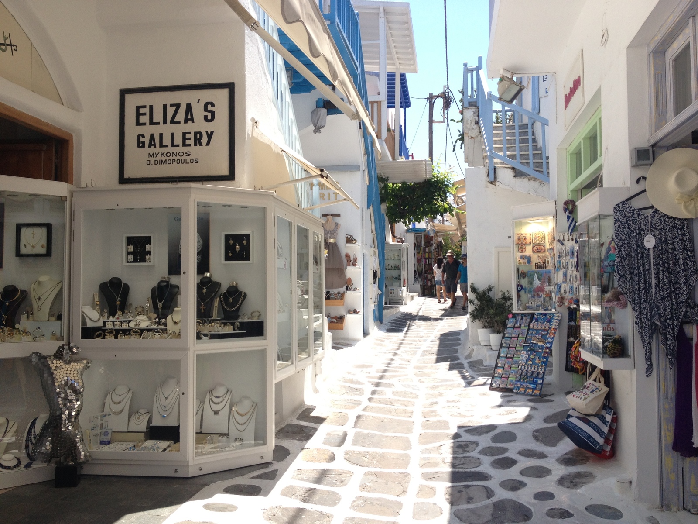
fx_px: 706
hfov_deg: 52.6
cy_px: 262
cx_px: 349
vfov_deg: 40.7
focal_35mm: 35
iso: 50
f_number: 2.4
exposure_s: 1/951
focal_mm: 4.28
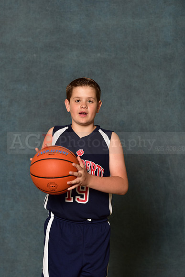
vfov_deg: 21.5
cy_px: 138
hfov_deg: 14.4
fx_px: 732
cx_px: 92
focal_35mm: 95
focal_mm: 95
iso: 250
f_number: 4.5
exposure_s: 1/200
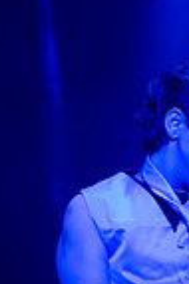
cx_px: 543
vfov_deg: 11.9
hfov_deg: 7.2
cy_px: 234
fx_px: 1358
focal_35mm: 172
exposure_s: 1/125
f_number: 4
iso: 3200
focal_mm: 32
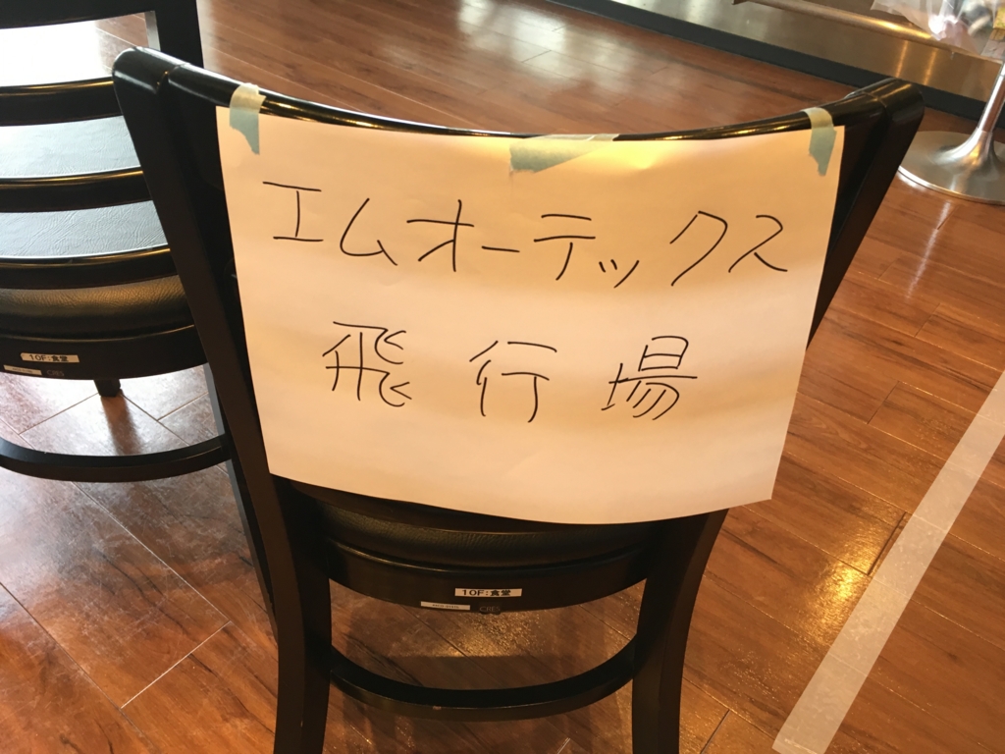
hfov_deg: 61.7
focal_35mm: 29
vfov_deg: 48.2
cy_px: 377
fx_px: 842
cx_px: 502
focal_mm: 4.15
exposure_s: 1/30
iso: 80
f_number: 2.2
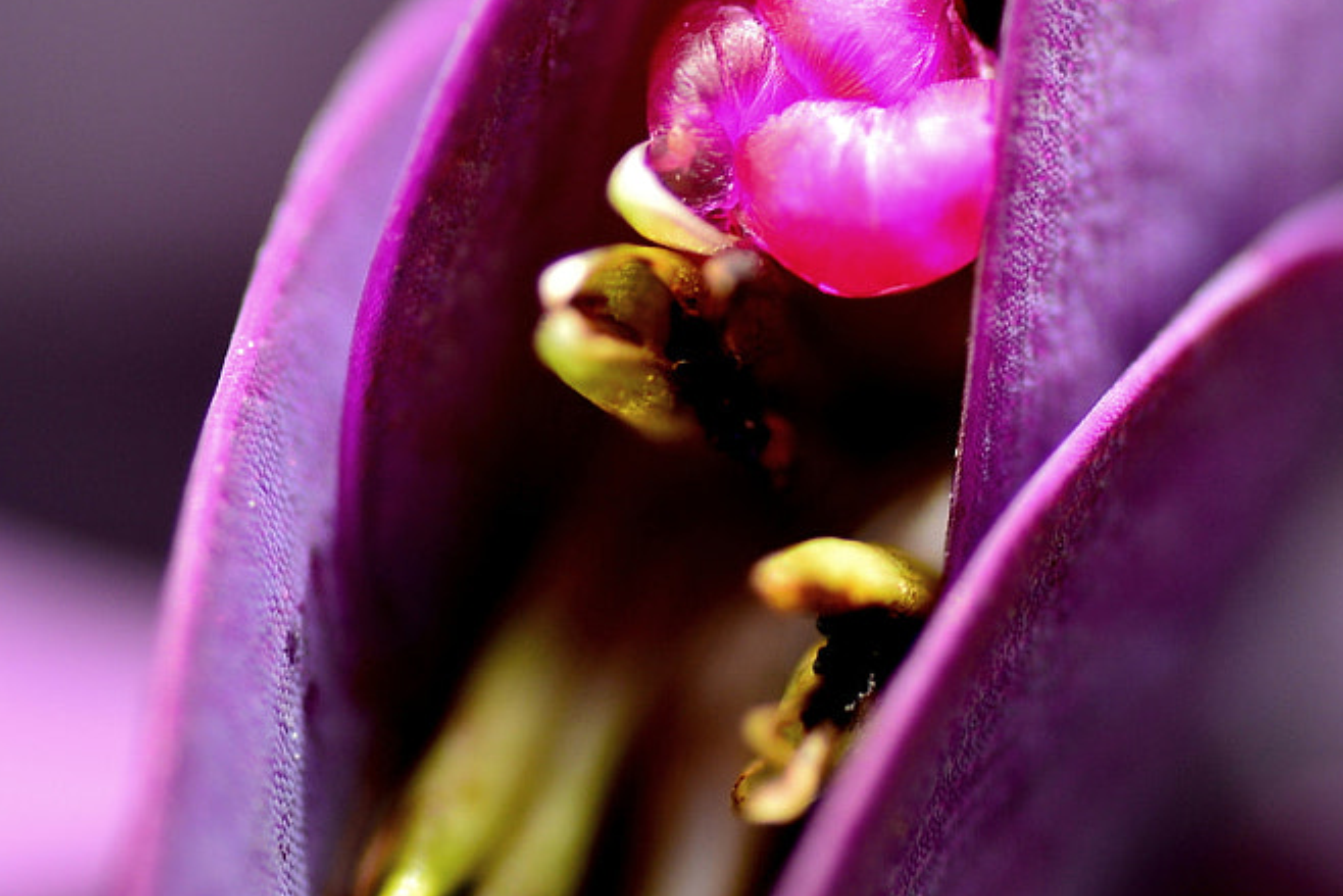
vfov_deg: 6.3
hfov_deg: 9.4
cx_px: 882
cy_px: 163
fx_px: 8171
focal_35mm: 219
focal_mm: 90
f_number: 6.7
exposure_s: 1/180
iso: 200
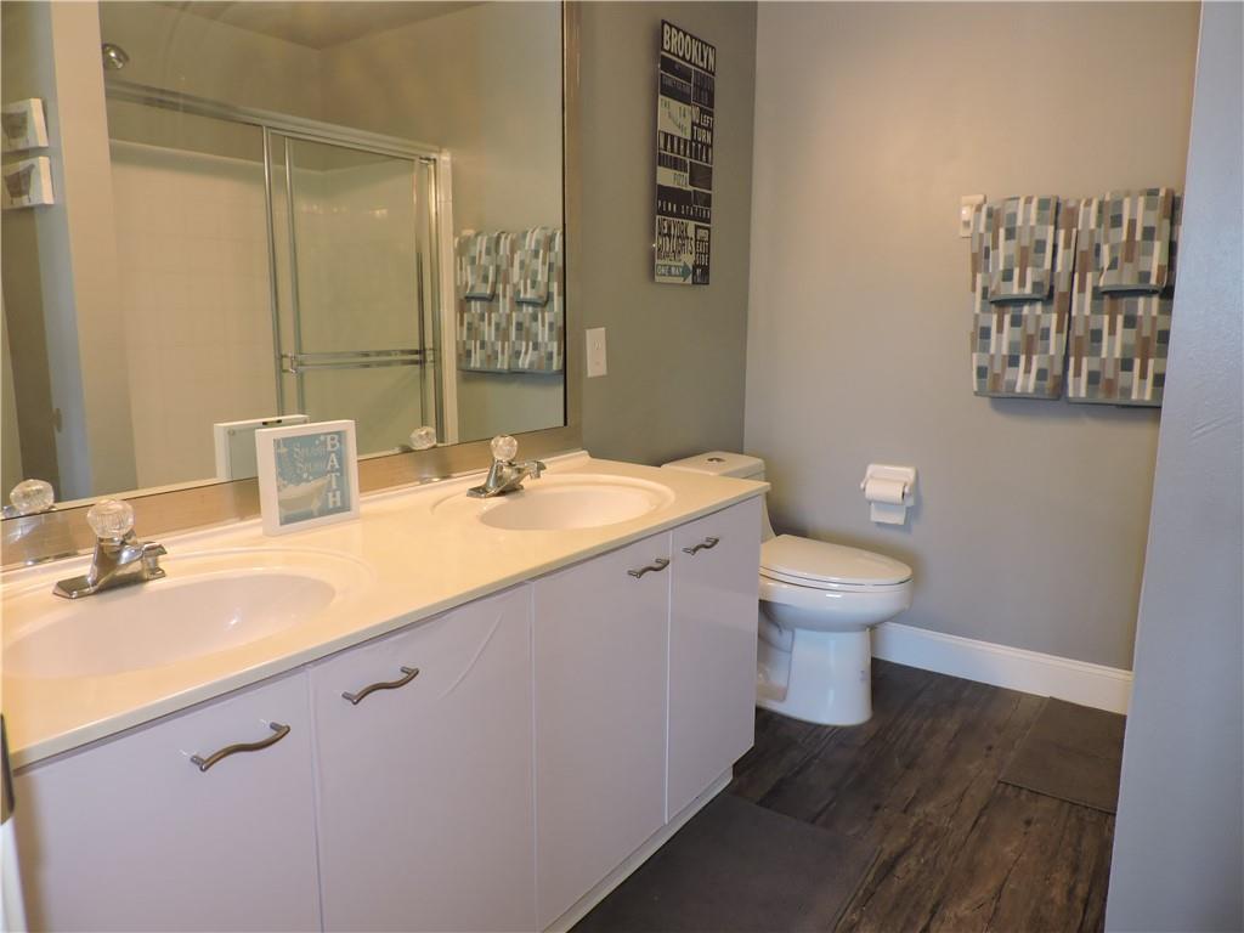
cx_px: 622
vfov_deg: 56.8
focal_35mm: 24
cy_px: 466
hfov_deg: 71.6
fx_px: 862
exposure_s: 1/30
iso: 320
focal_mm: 4.3
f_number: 3
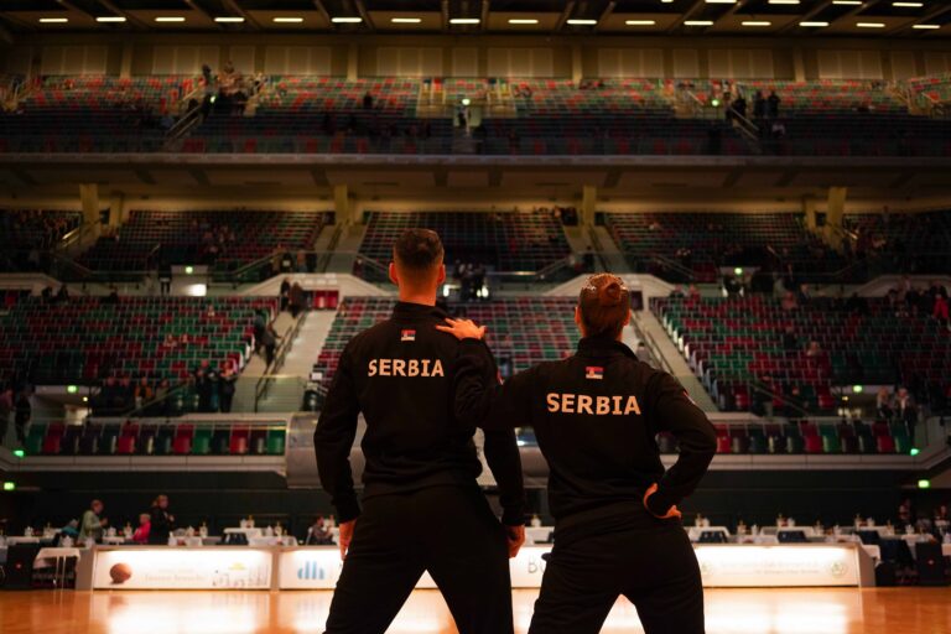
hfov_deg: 54.4
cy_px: 317
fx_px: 925
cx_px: 476
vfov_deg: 37.9
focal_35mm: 35
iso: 2000
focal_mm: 35
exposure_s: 1/125
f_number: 2.8
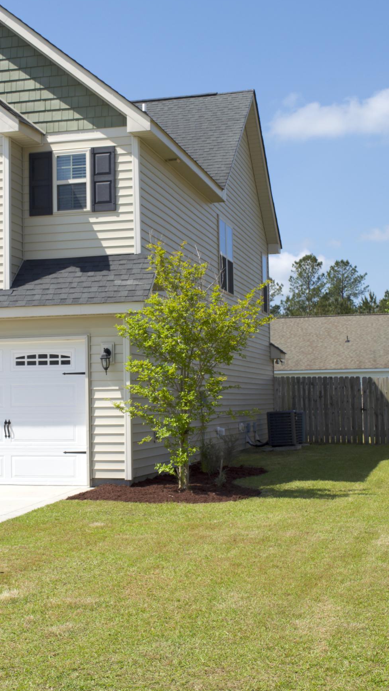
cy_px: 336
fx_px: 1064
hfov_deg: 20.7
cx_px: 131
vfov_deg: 36.0
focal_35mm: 58
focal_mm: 32
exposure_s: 1/200
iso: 100
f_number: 13
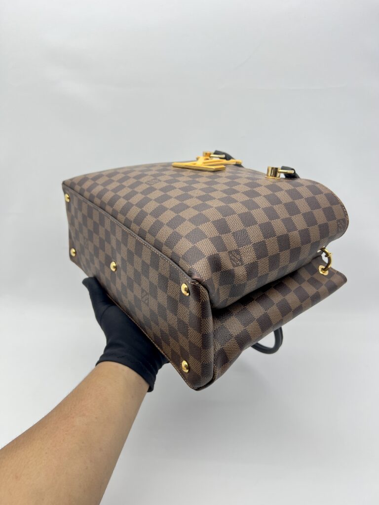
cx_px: 190
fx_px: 380
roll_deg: +1.1
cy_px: 252
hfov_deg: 53.1
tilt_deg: -22.0
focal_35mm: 26
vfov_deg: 67.3
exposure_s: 1/100
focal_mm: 5.7
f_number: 1.5
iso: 40
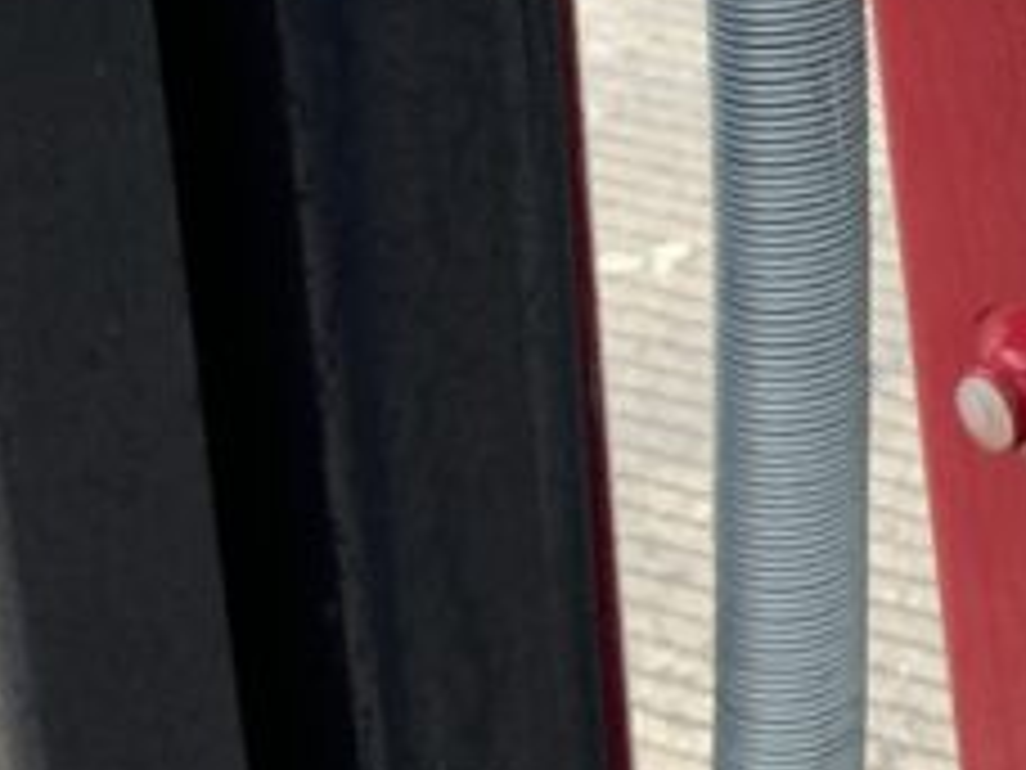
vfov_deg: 10.7
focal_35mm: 130
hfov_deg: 14.3
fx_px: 3853
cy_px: -644
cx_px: 1494
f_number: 1.8
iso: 16
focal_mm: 3
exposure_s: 1/122
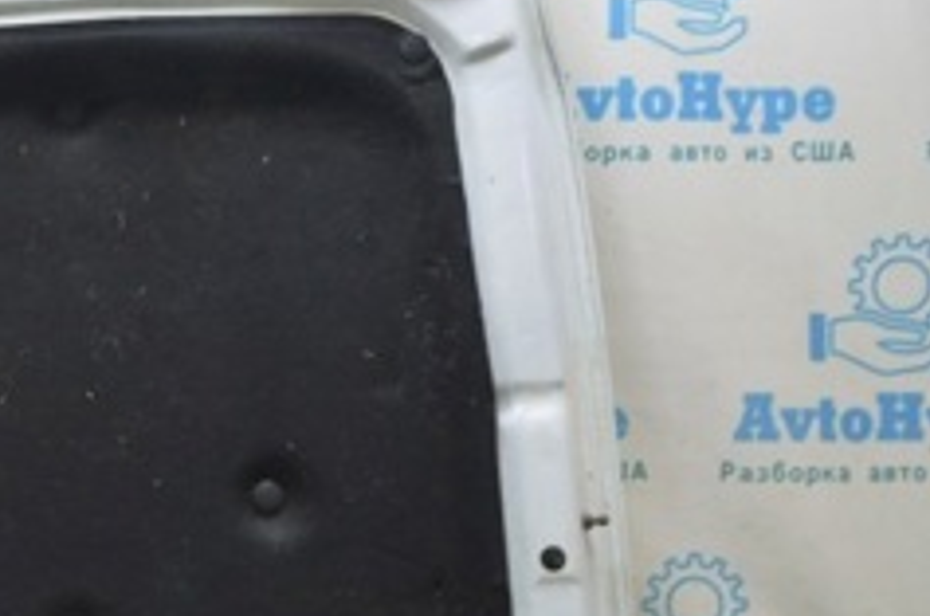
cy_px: 394
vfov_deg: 16.8
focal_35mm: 81
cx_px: -322
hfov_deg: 22.2
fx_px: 2088
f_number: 5.6
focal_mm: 20
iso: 400
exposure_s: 1/20
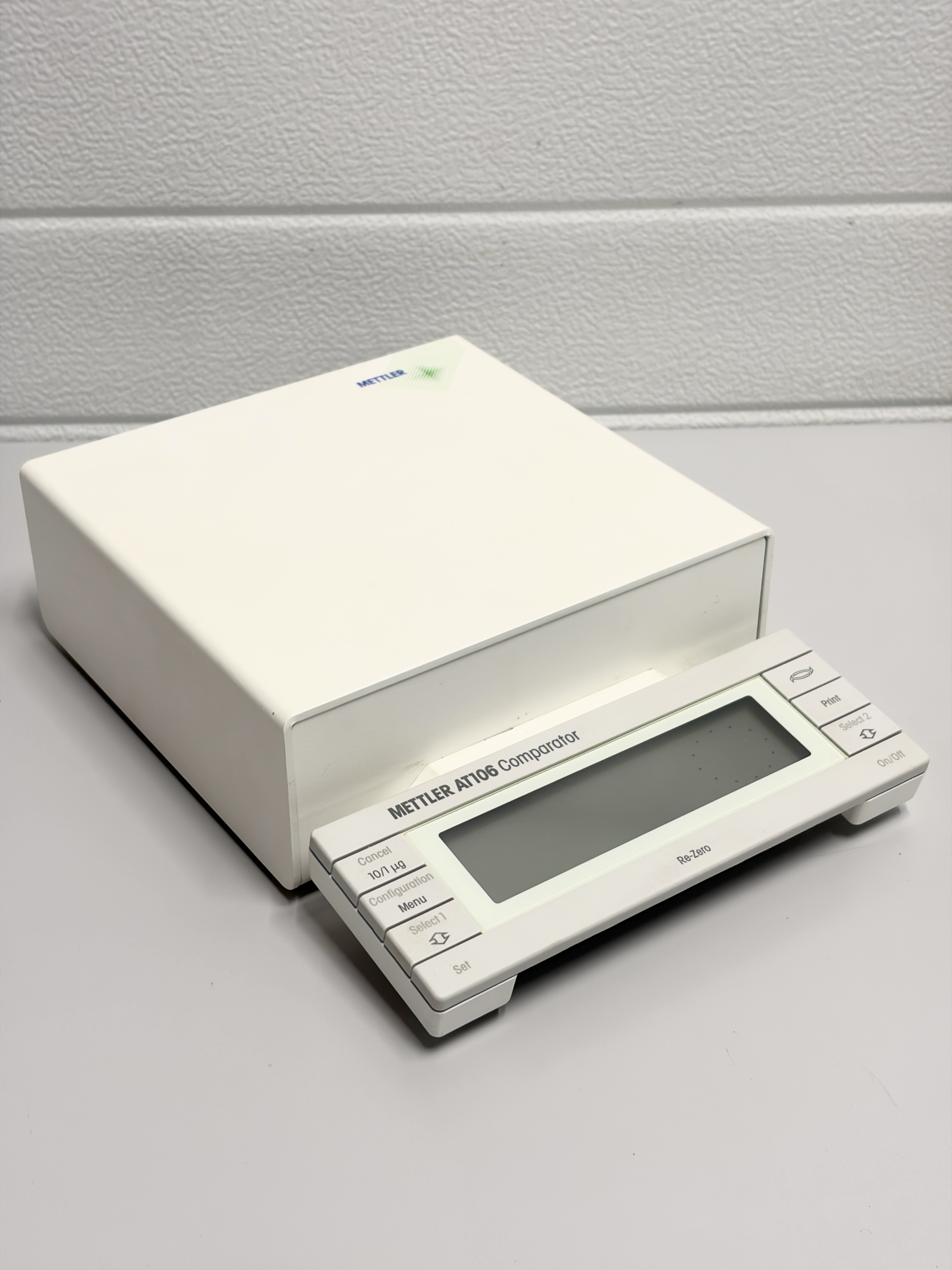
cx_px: 476
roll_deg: +1.1
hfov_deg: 28.0
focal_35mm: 52
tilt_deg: -33.1
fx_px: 1907
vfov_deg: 36.8
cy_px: 635
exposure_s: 1/50
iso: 50
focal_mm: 5.96
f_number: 1.6
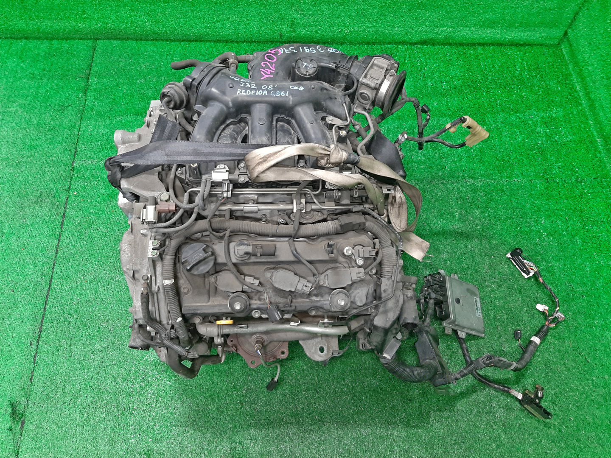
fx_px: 459
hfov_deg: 67.3
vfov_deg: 53.1
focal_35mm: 26
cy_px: 229
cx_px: 306
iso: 174
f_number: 1.7
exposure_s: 1/50
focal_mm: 3.93
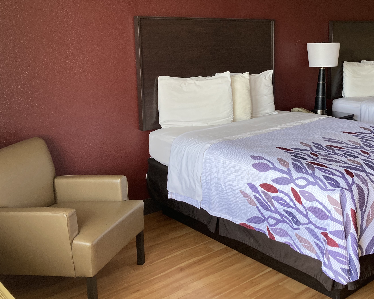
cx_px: 264
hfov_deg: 42.9
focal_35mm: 42
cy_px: 113
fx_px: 465
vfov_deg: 35.5
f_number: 1.8
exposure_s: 1/91
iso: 80
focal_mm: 3.99
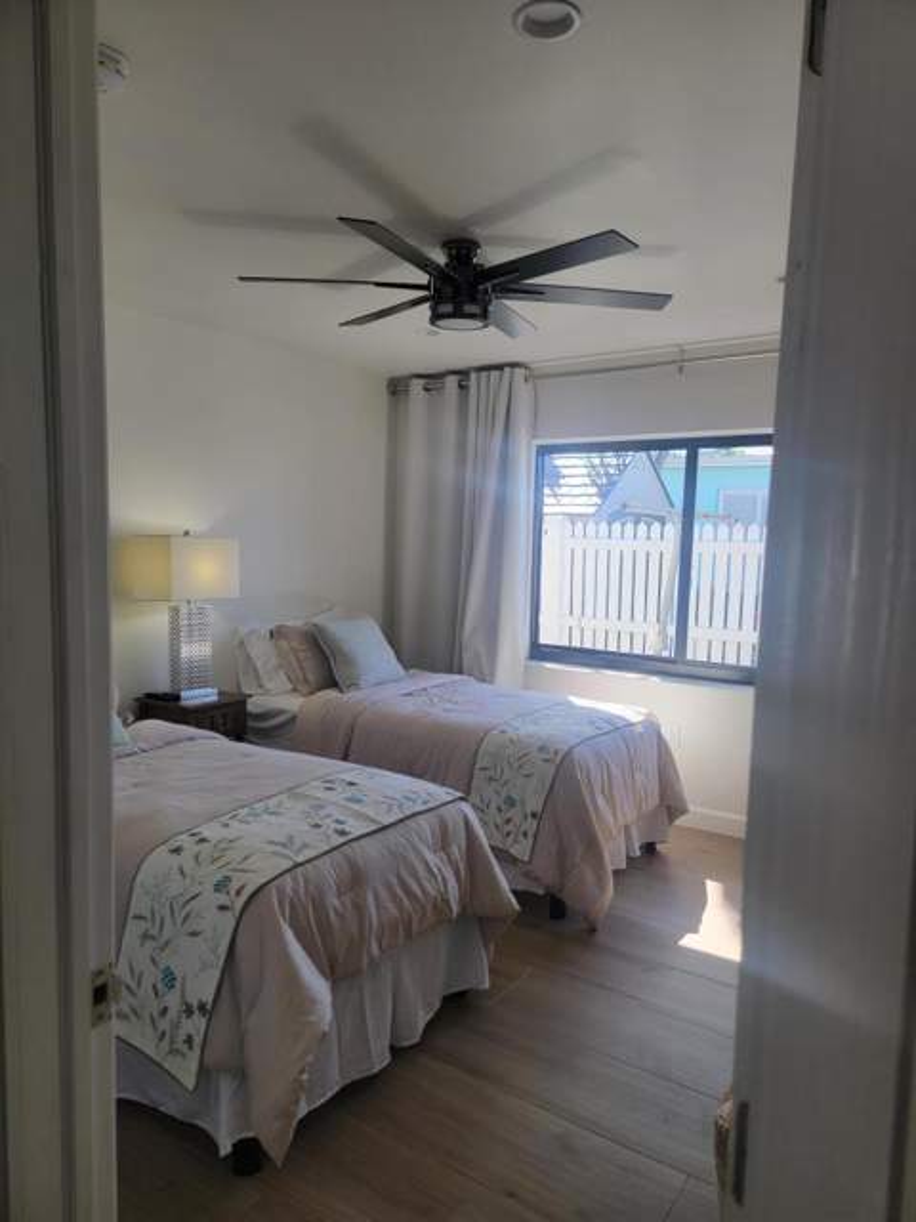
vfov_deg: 71.6
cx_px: 458
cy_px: 611
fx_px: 847
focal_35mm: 24
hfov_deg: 56.8
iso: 32
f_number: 1.8
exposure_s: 1/120
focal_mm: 6.7
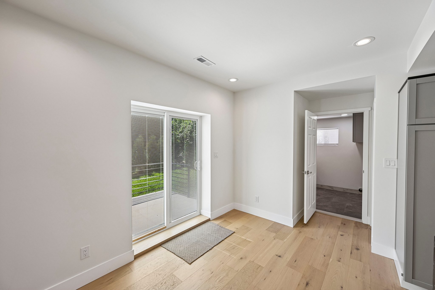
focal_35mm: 14
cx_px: 218
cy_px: 145
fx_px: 169
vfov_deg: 81.2
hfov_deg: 104.3
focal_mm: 14
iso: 100
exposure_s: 1/25
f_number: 8
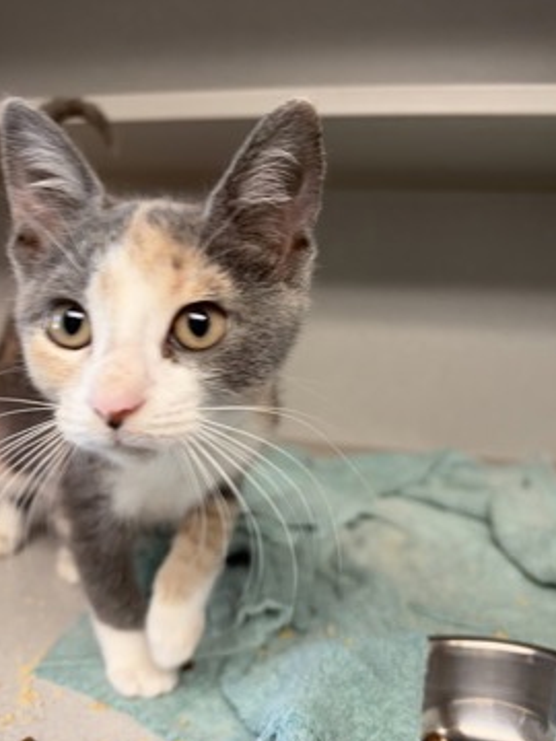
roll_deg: -3.0
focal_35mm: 28
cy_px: 379
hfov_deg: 49.7
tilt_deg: -13.0
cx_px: 273
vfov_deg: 63.4
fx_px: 600
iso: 320
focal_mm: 6.93
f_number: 1.8
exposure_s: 1/120
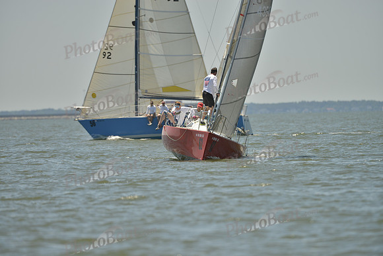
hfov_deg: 5.2
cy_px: 128
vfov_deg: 3.4
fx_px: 4256
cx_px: 192
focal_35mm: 400
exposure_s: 1/1600
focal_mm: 400
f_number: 5.6
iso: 200
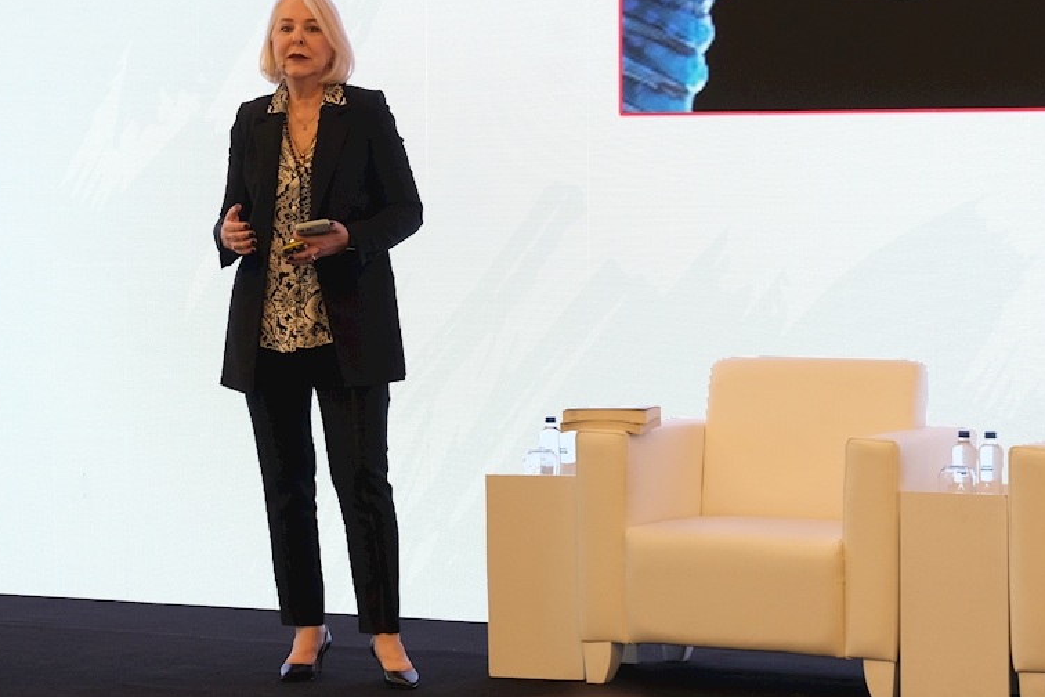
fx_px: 3686
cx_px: 311
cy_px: 235
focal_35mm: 127
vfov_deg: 10.8
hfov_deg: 16.1
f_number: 3.6
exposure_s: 1/125
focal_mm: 53.3
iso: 800
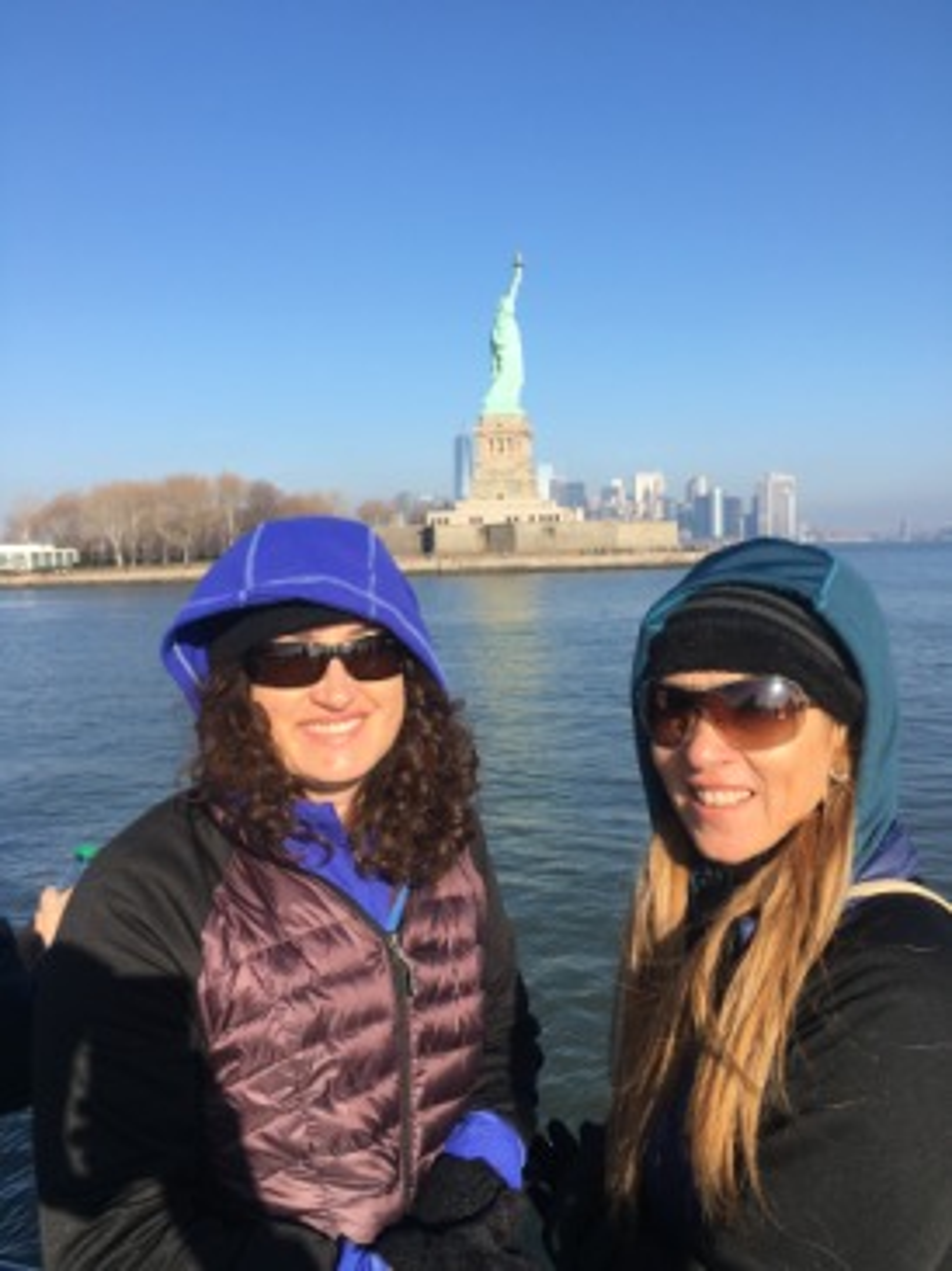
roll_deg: +2.5
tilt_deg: -4.1
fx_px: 1065
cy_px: 636
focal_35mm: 29
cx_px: 476
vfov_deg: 61.7
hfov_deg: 48.2
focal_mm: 4.15
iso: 25
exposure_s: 1/1166
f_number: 2.2
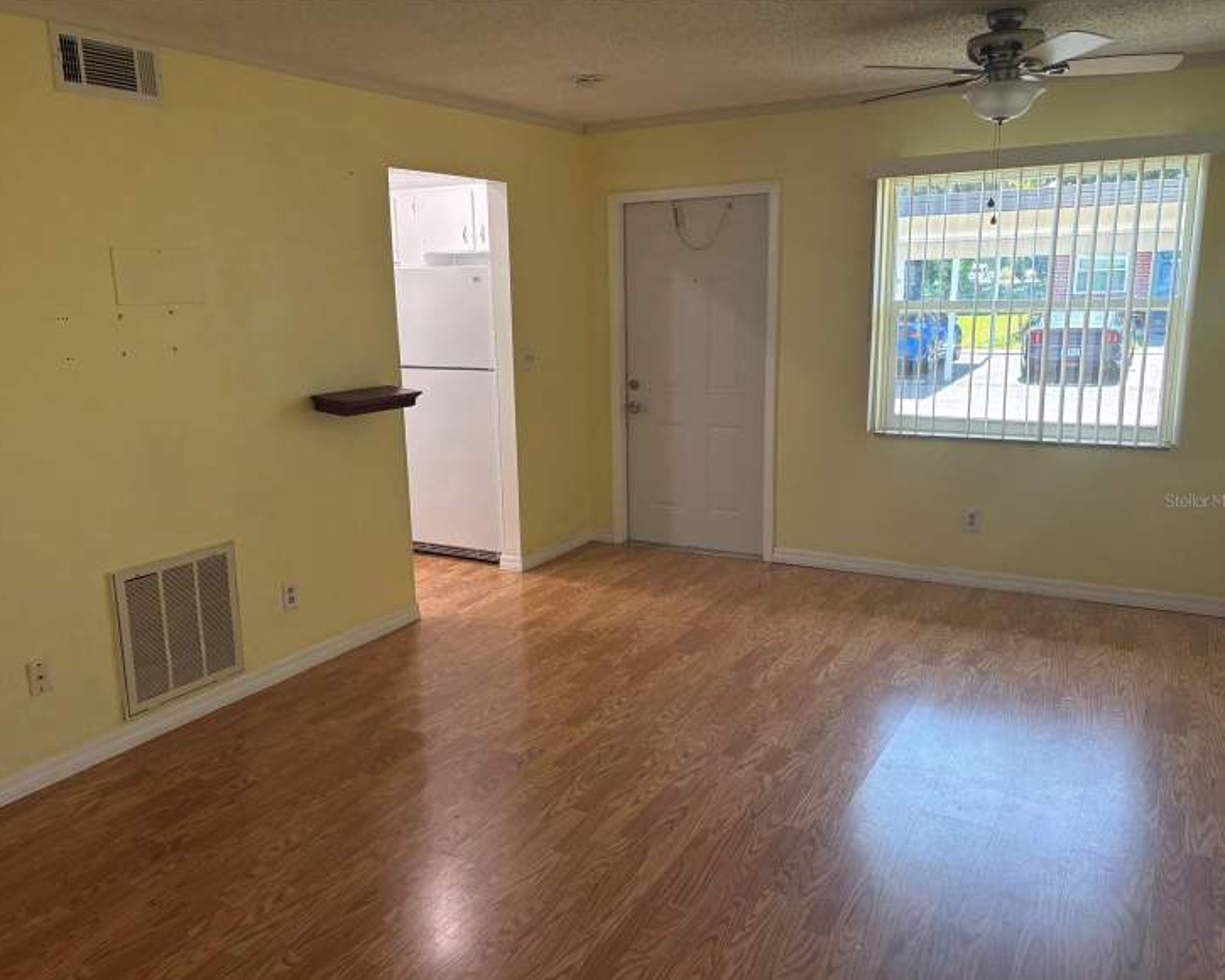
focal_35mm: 28
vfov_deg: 51.5
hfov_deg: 62.1
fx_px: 1015
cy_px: 500
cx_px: 569
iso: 125
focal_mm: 5.96
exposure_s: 1/160
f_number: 1.6
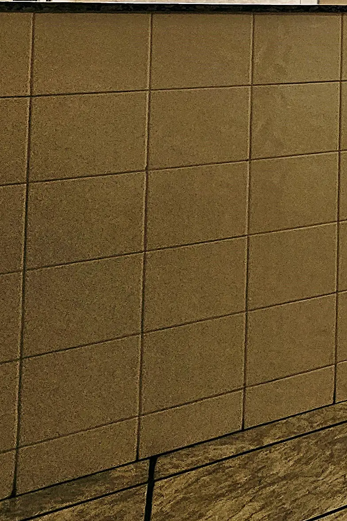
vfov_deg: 38.0
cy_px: -3
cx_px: 836
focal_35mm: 46
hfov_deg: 15.2
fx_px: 665
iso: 80
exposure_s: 1/120
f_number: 2.2
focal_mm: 2.2
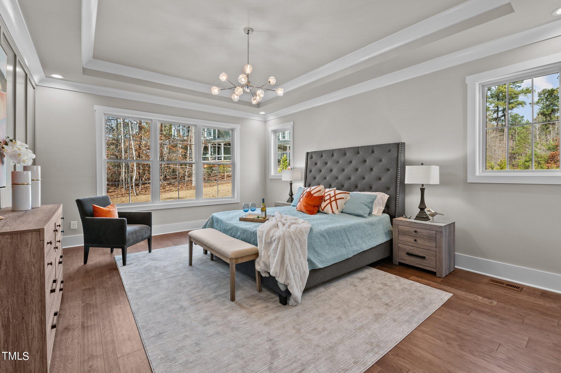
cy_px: 186
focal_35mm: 15
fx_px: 234
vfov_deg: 77.2
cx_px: 280
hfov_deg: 100.4
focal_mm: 15
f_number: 7.1
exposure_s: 1/20
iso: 400
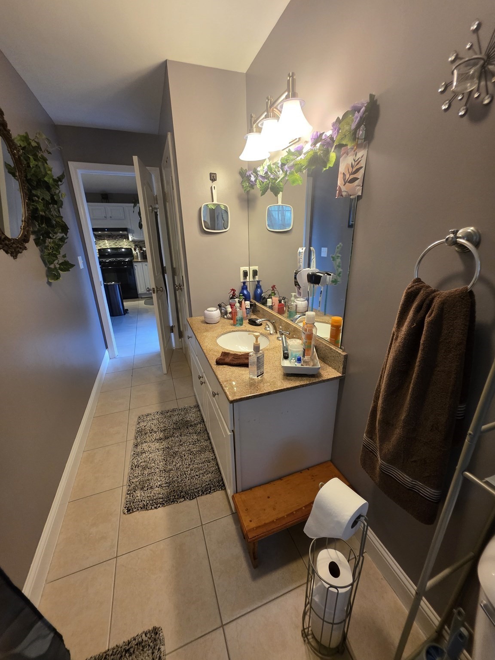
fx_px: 248
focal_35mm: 13
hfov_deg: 89.9
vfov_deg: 106.2
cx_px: 248
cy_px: 330
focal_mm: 2.2
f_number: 1.9
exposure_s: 1/60
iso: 320
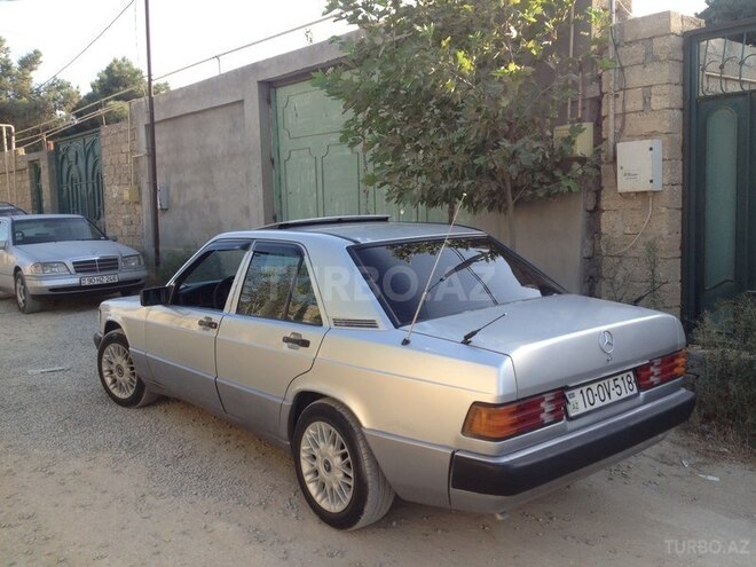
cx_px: 378
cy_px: 284
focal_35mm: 35
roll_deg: +4.1
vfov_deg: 40.7
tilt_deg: -7.7
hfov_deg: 52.6
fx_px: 764
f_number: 2.4
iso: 50
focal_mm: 4.28
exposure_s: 1/336
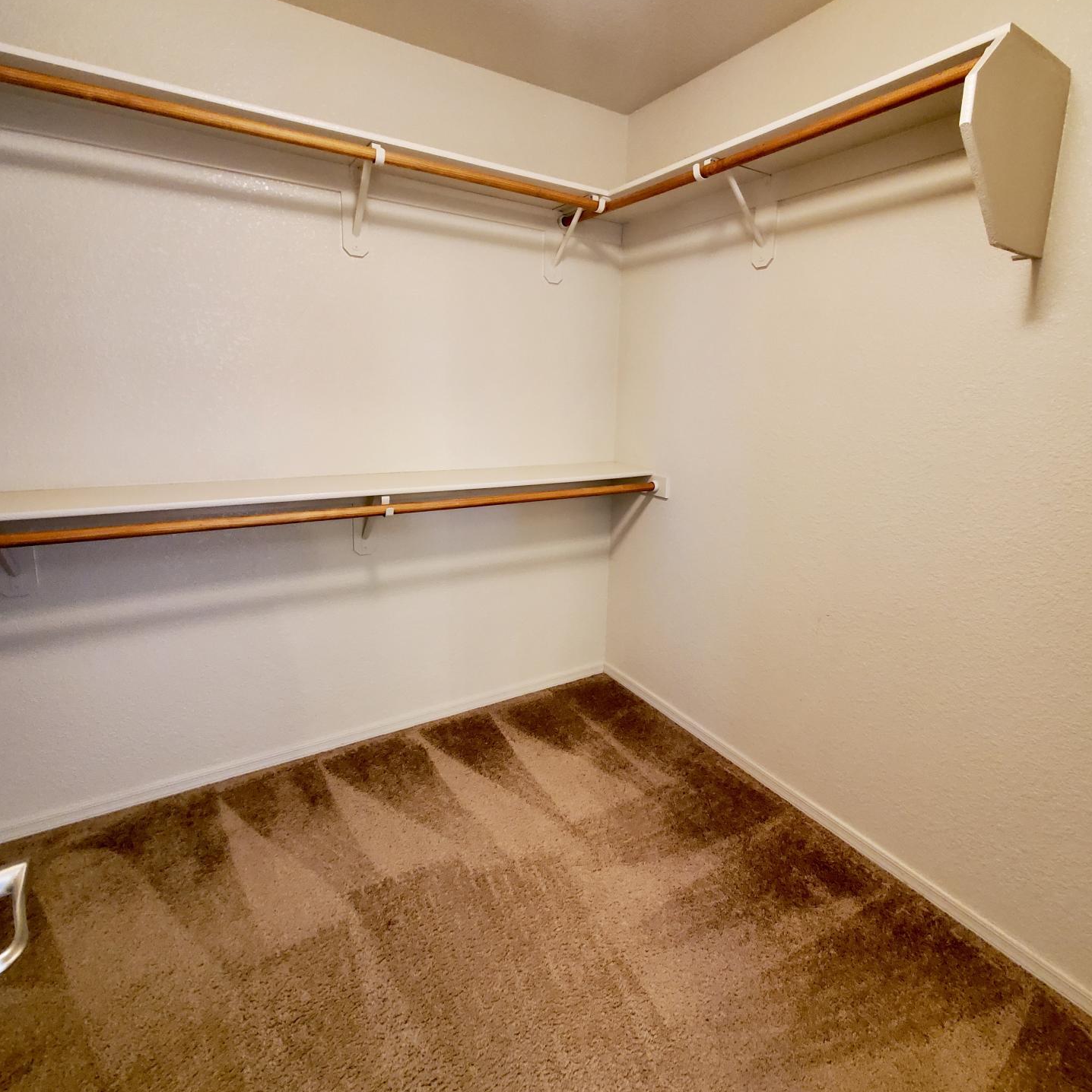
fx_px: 571
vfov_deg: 87.2
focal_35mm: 16
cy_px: 496
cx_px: 569
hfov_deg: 87.4
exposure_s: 1/29
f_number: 2.2
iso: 800
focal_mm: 1.8
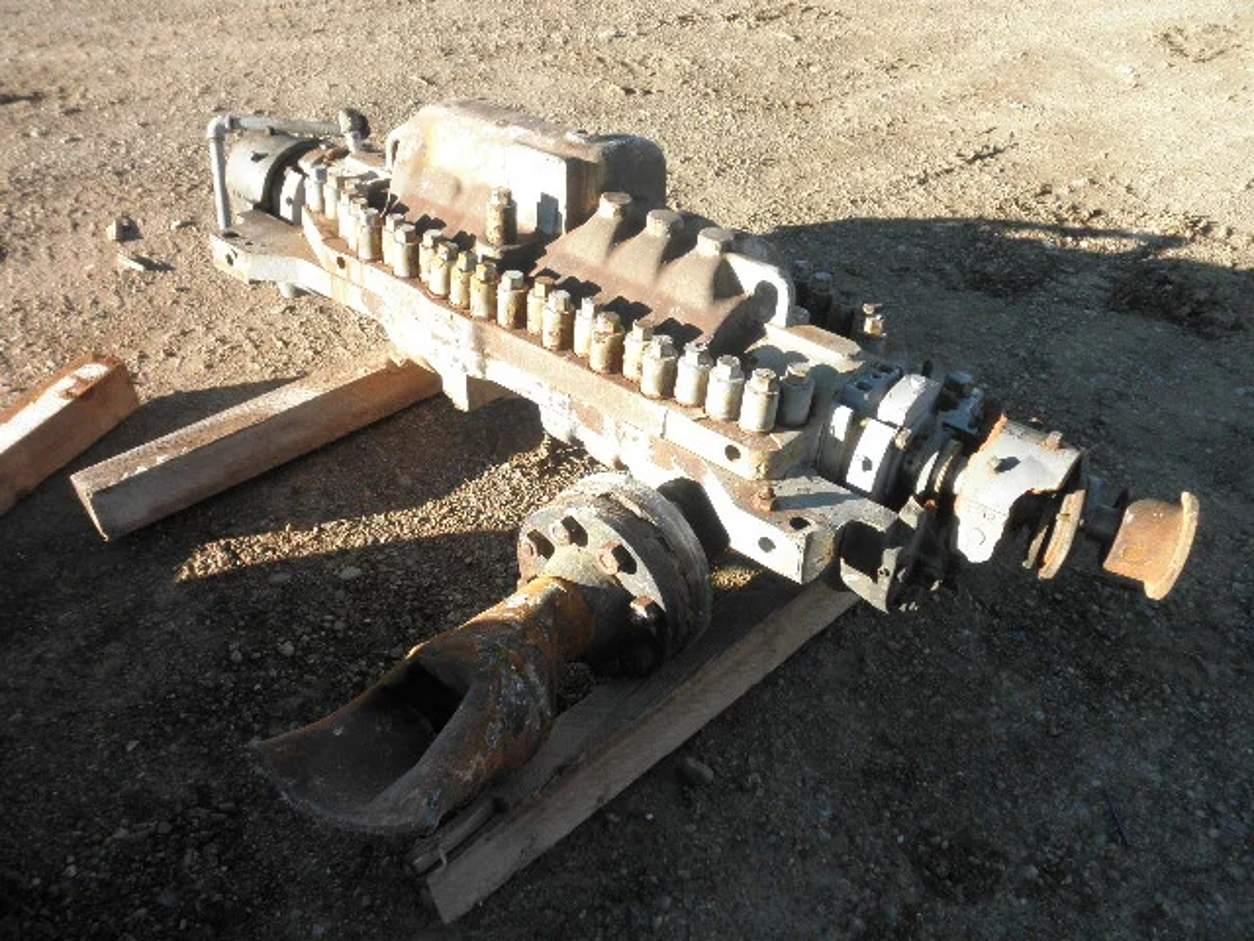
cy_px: 470
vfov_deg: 49.7
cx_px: 627
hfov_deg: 63.4
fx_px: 1014
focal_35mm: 28
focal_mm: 5
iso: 64
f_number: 3
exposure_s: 1/200
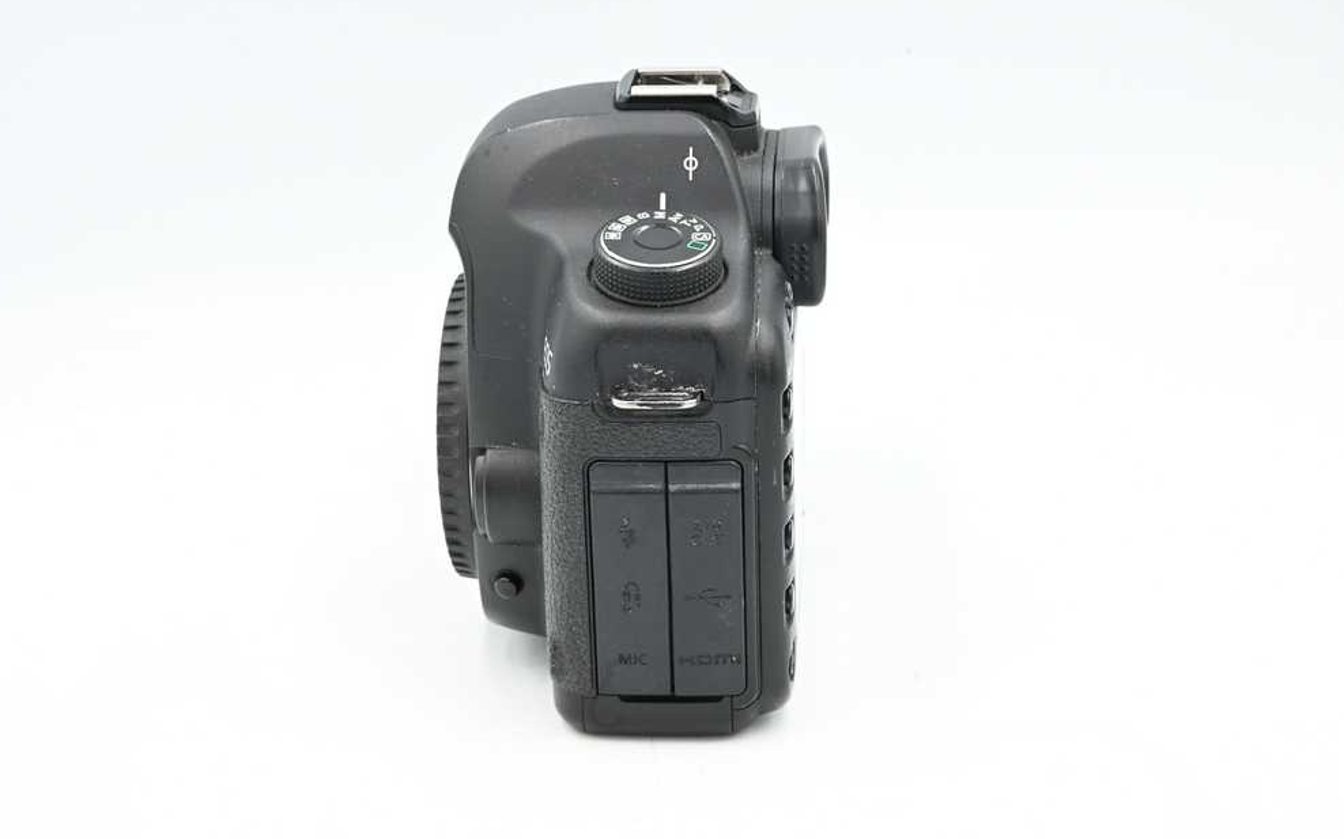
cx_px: 669
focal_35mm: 65
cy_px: 402
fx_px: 2380
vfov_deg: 20.0
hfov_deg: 31.5
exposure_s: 1/8
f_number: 14
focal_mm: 63
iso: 100
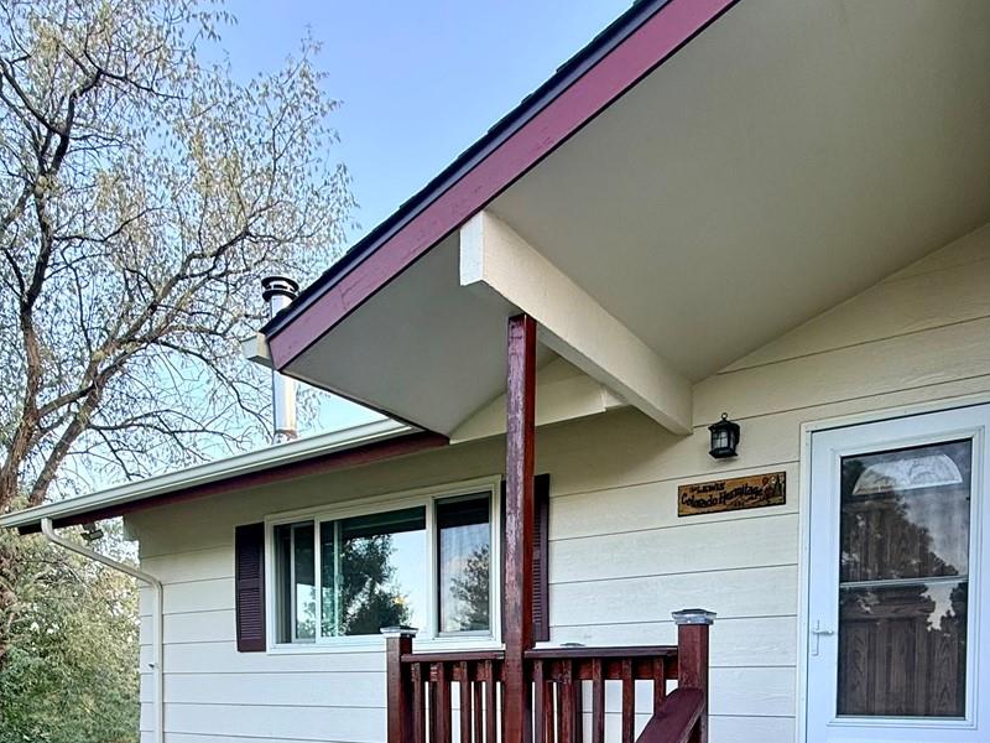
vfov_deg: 43.5
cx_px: 509
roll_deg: -0.1
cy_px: 722
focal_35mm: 28
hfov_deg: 63.4
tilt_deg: -3.2
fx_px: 801
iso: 64
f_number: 2.2
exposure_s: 1/144
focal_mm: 2.22
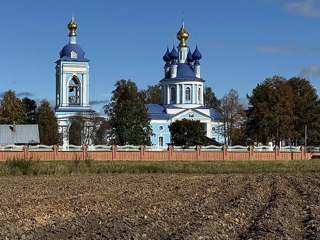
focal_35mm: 91
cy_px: 64
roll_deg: +0.4
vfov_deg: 16.2
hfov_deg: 21.5
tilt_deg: +5.5
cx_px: 142
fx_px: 841
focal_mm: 6.76
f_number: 1.78
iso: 64
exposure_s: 1/7937
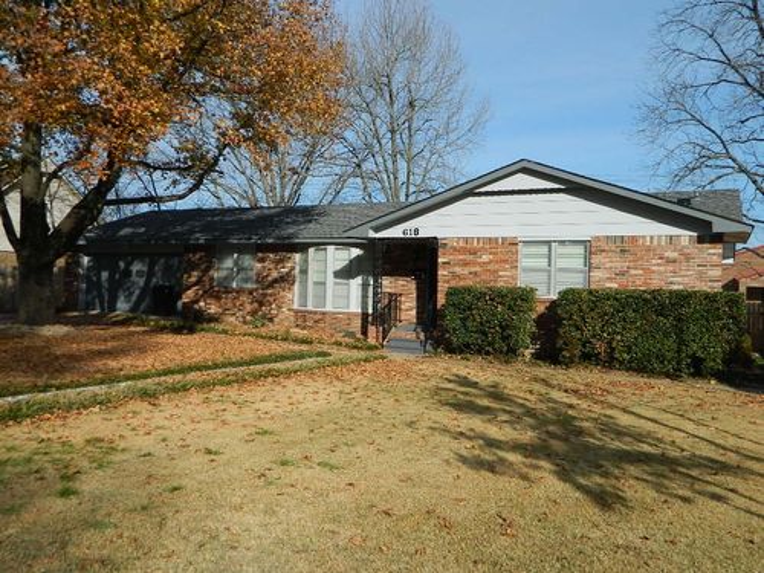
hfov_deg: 58.4
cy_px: 286
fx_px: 684
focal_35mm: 31
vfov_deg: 45.4
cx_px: 382
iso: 80
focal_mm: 5.6
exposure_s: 1/200
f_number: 9.1
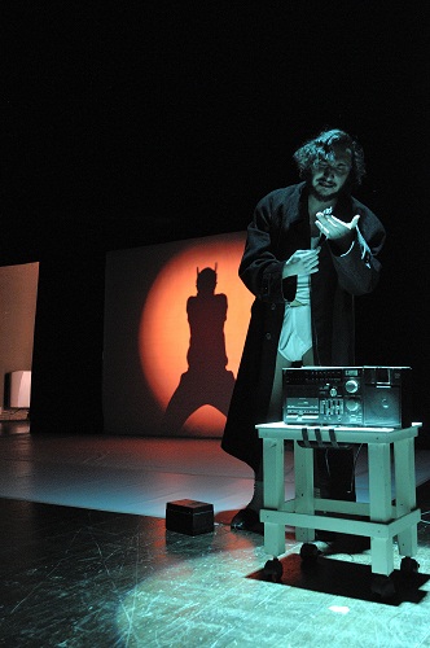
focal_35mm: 36
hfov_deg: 36.8
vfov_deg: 53.2
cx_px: 215
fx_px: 647
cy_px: 324
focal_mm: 24
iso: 1600
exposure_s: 1/15
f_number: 3.5
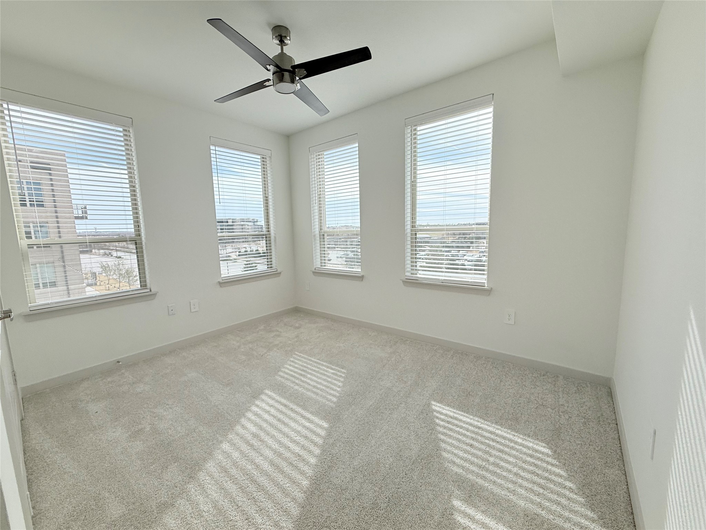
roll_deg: +1.0
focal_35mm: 14
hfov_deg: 102.1
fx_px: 286
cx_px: 353
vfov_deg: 85.7
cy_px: 265
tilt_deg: -7.2
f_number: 2.2
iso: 64
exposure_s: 1/1125
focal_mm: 2.22
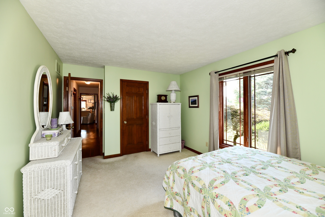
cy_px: 108
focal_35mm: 14
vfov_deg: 81.2
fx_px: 126
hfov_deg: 104.3
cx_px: 162
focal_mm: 14
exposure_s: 1/60
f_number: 6.3
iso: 640
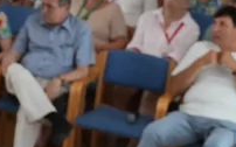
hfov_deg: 12.6
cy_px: -29
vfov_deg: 8.4
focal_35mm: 155
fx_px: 996
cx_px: -147
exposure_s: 1/200
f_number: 2.8
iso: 2000
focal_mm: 30
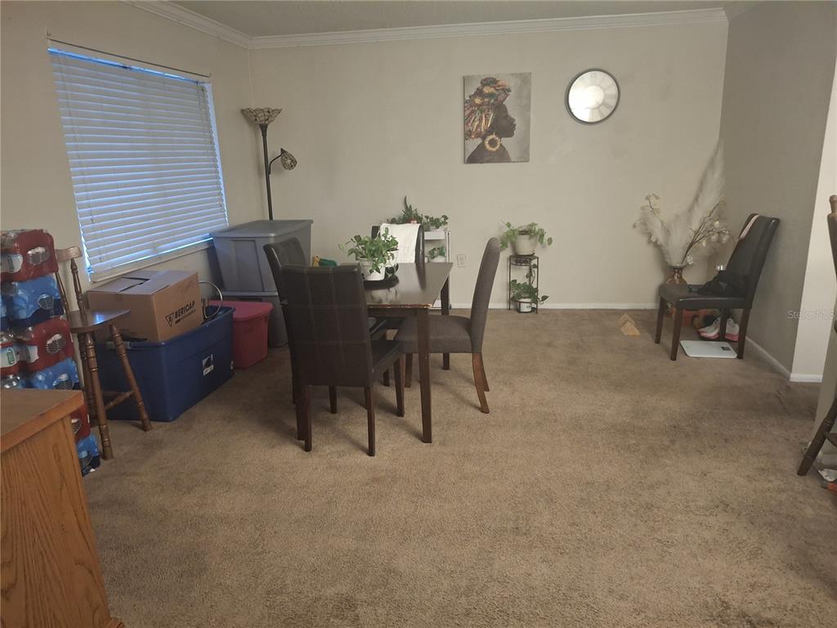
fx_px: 604
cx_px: 418
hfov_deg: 69.4
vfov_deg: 54.9
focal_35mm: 25
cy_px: 314
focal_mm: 4.69
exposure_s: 1/20
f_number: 1.8
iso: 500
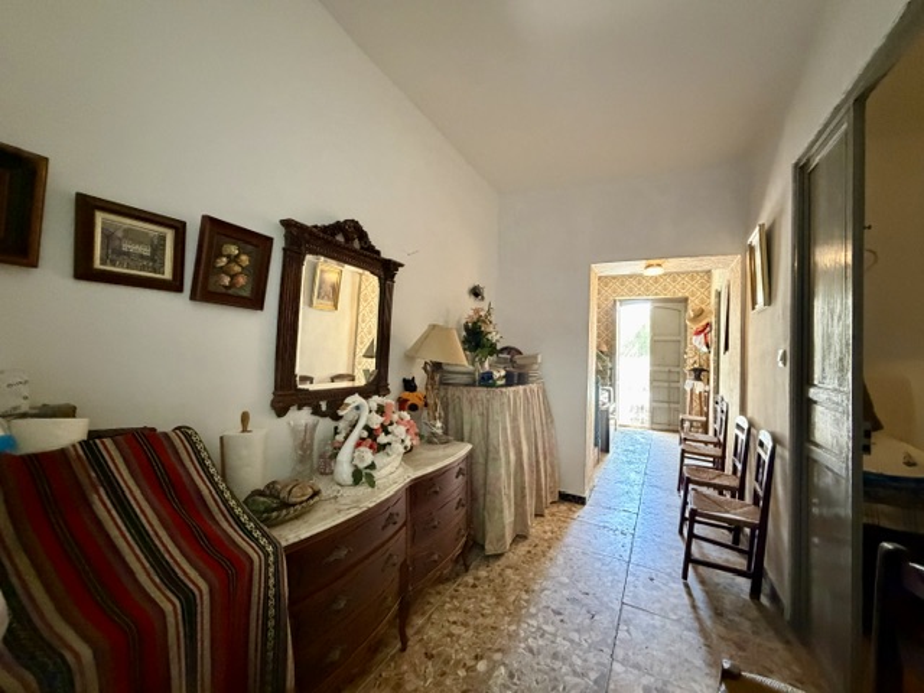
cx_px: 462
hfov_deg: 102.1
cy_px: 346
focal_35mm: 14
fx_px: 374
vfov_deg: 85.7
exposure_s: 1/50
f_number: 2.2
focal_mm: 2.22
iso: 800
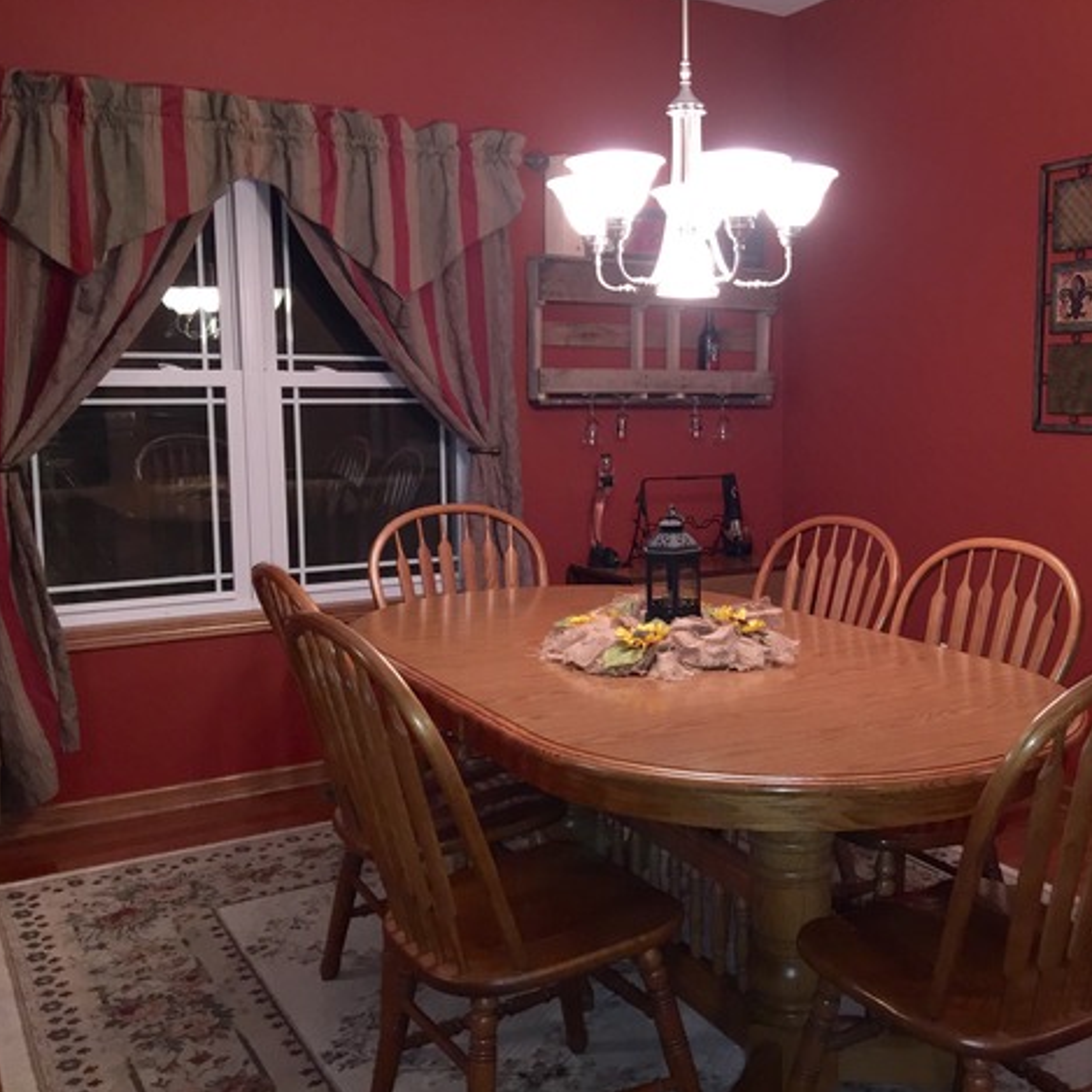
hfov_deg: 46.6
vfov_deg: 47.2
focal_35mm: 35
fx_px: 1249
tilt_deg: -7.2
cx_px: 708
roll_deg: -1.0
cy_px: 543
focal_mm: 4.15
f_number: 2.2
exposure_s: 1/17
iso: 125
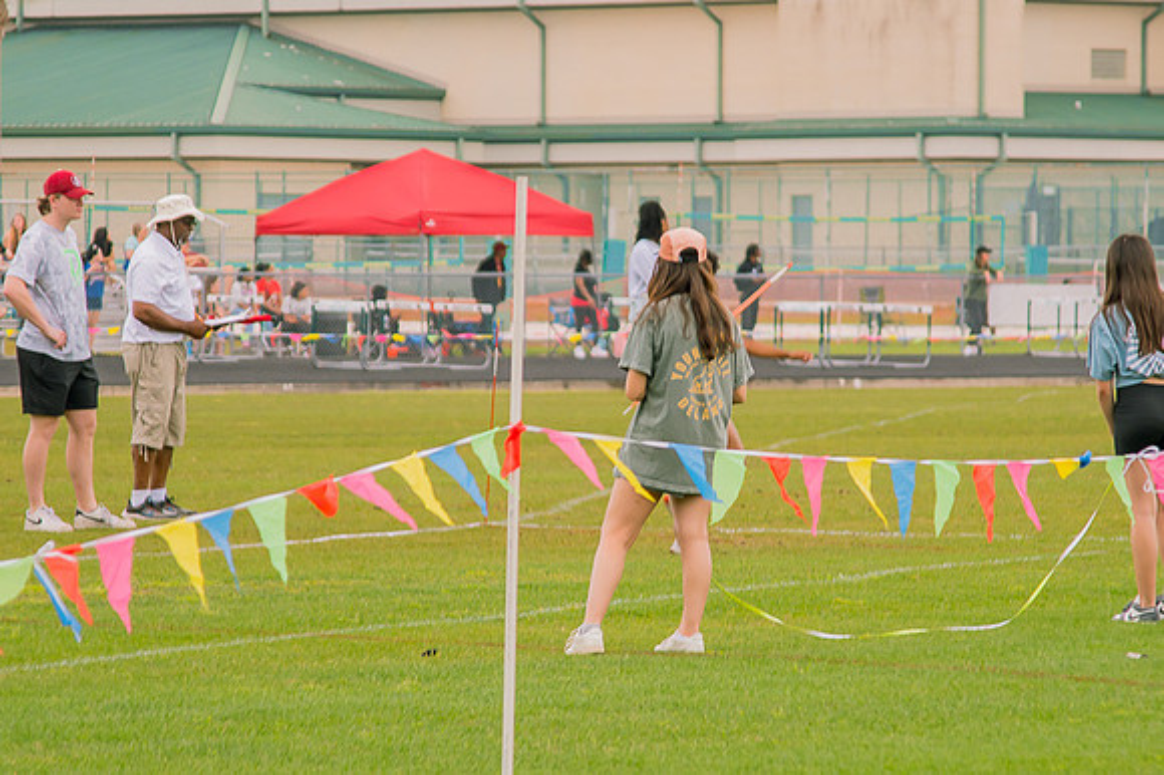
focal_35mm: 255
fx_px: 8231
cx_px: 660
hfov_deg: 8.1
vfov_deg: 5.4
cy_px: 410
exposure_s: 1/200
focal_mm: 120
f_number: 4
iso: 200
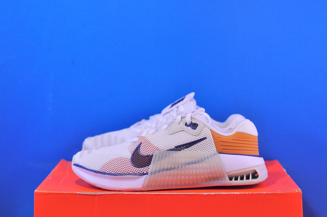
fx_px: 680
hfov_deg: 27.0
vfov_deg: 18.1
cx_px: 164
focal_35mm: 75
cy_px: 108
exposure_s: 1/250
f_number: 3.2
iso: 250
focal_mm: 50
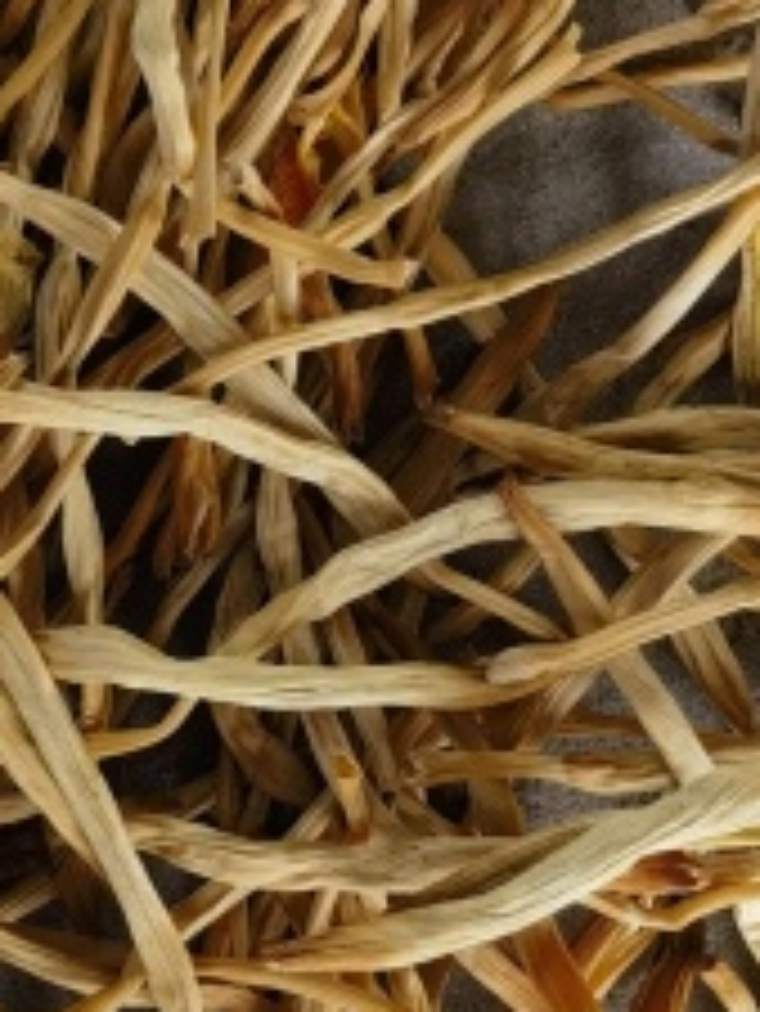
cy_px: -425
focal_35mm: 128
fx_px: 3743
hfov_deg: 11.2
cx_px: -279
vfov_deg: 14.5
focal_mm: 6.67
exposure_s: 1/100
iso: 50
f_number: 1.9
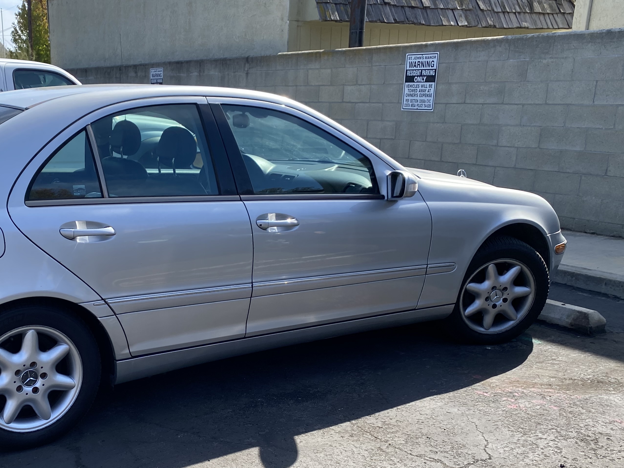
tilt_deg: -16.5
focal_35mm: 41
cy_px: 332
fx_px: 739
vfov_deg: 34.6
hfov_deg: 44.3
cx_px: 160
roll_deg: -0.8
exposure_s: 1/1034
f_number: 1.8
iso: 32
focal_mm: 4.25
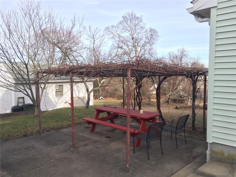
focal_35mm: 29
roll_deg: +0.4
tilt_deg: -4.5
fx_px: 198
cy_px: 88
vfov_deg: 48.2
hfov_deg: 61.7
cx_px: 118
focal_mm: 4.15
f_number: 2.2
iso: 25
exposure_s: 1/396
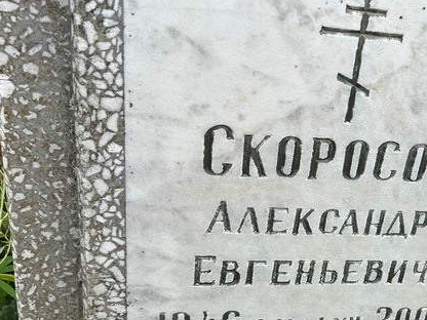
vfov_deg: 29.0
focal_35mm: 50
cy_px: 190
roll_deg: -10.1
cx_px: 351
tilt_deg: -31.6
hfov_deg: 36.7
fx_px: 617
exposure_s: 1/594
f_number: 1.5
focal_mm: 5.7
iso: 50
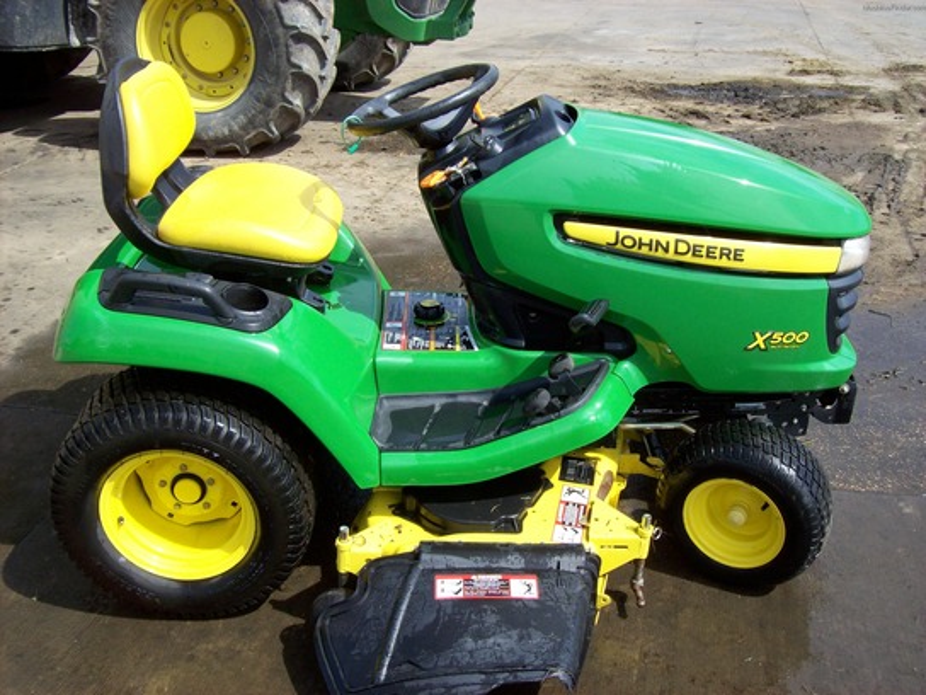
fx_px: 963
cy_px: 348
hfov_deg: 51.4
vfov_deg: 39.7
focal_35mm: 36
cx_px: 463
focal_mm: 6
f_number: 4.8
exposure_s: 1/301
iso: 80
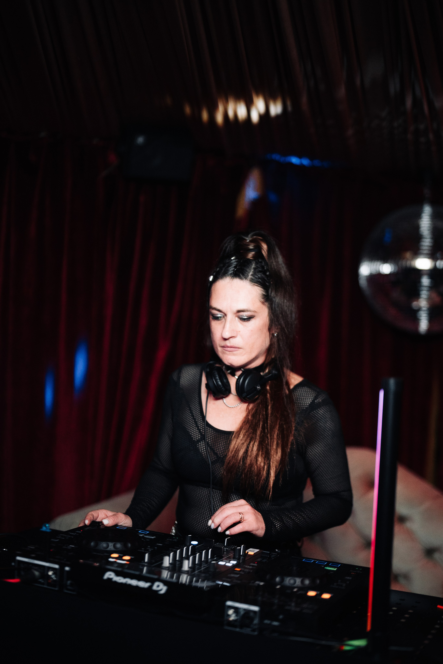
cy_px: 332
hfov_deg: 27.0
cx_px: 222
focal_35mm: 50
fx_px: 923
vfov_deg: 39.6
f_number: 1.2
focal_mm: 50
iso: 3200
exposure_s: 1/1000
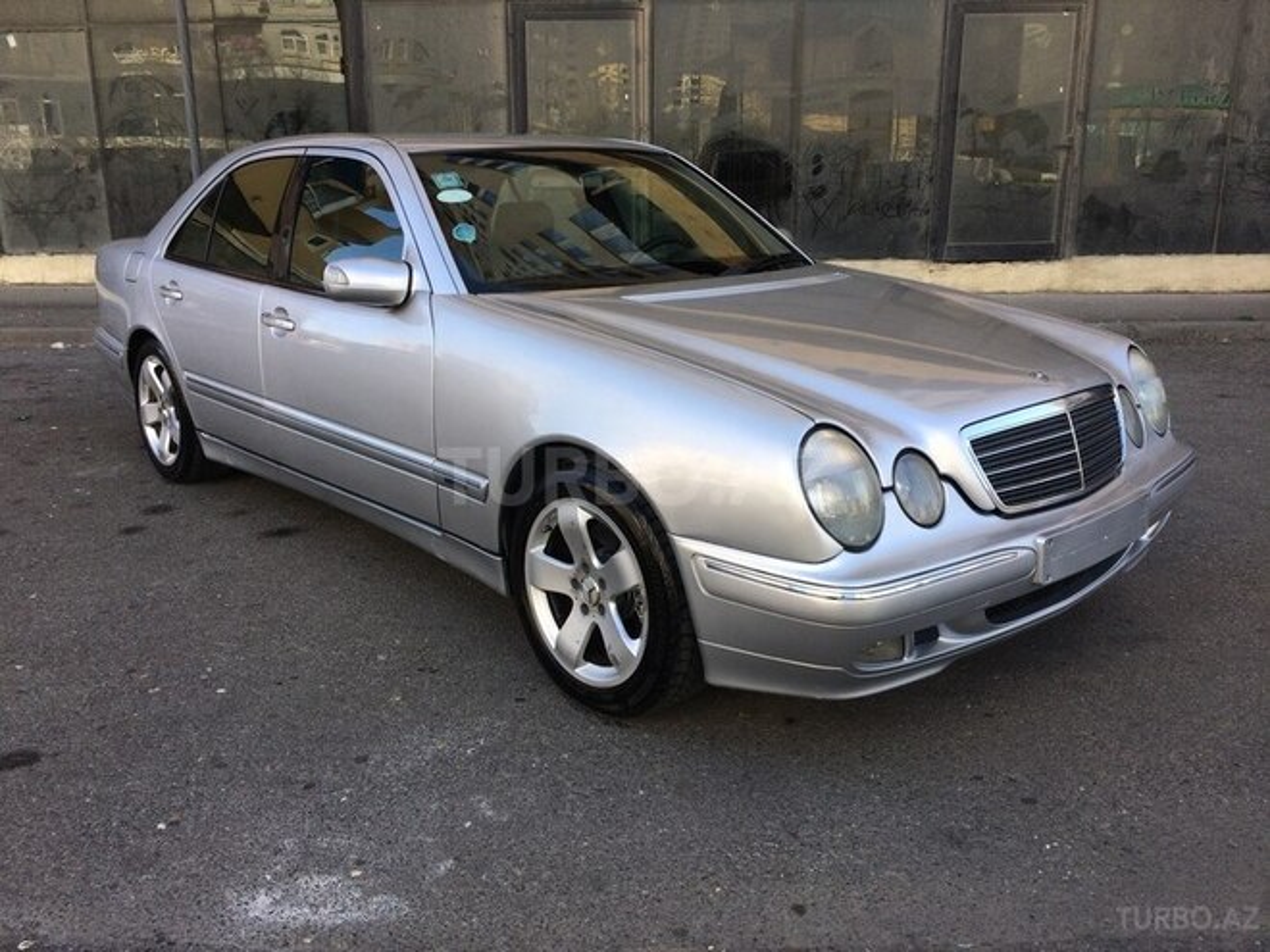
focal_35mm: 29
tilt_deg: -15.7
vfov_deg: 48.2
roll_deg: +0.7
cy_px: 476
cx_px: 635
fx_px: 1064
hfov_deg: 61.7
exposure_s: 1/526
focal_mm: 4.15
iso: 32
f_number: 2.2
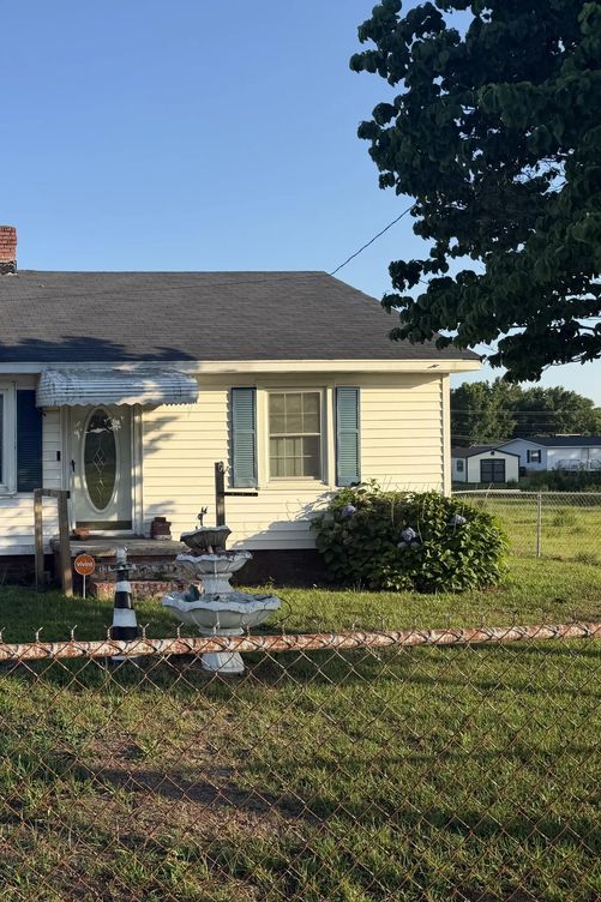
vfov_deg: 55.8
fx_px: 852
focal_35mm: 34
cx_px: -11
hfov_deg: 35.0
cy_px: 459
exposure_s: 1/2299
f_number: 1.78
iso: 80
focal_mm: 6.76
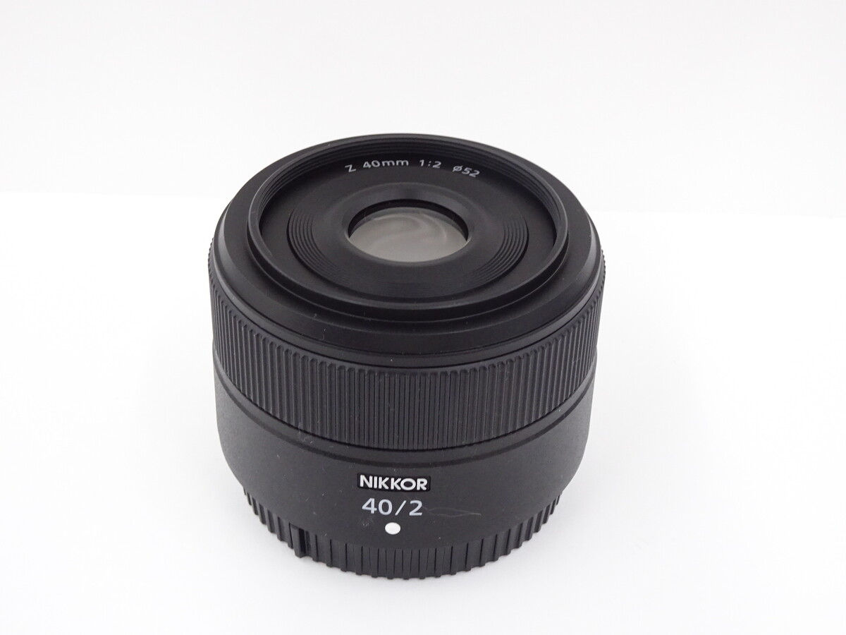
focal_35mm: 54
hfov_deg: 35.5
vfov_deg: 27.0
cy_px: 318
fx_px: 1320
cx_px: 423
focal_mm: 9.18
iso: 500
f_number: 4.5
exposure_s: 1/60
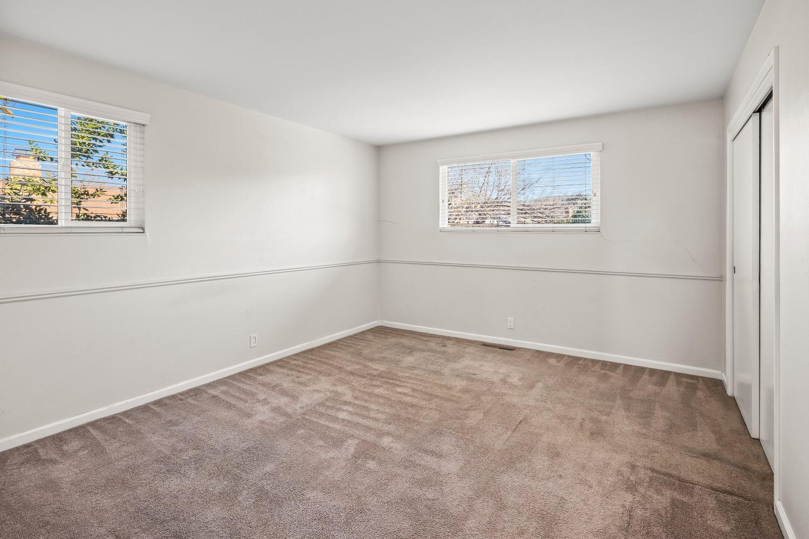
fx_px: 382
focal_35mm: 17
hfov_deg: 93.3
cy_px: 270
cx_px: 404
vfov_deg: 70.4
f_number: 8
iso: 100
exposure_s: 1.3
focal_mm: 17
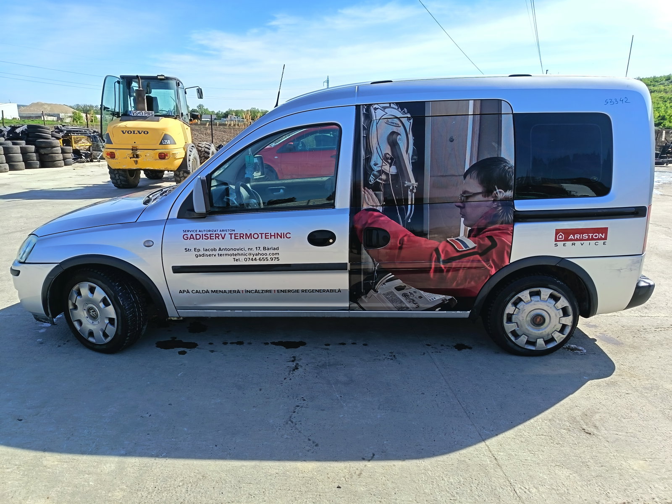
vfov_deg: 56.8
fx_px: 466
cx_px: 336
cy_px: 252
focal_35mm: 24
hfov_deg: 71.6
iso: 100
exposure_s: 1/601
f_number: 1.75
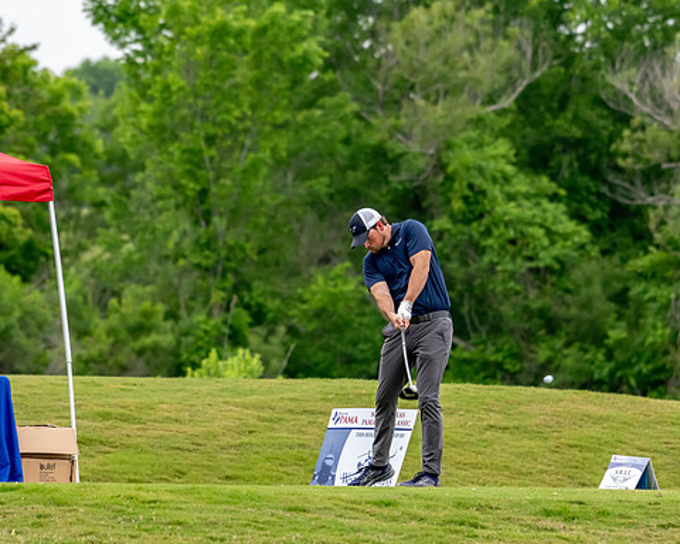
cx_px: 364
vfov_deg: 3.1
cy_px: 273
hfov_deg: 3.9
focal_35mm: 493
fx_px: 9922
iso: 2000
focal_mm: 290
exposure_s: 1/2000
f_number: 5.6
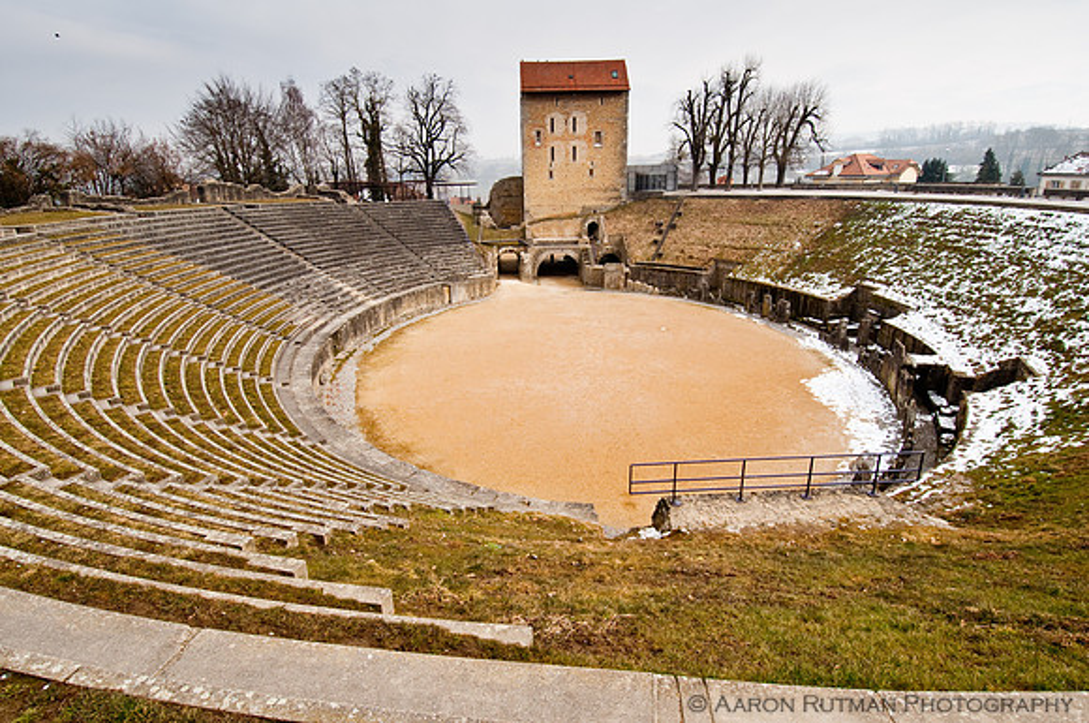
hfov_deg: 90.1
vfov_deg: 67.2
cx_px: 544
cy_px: 362
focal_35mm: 18
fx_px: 544
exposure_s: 1/320
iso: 200
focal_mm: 12
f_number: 9
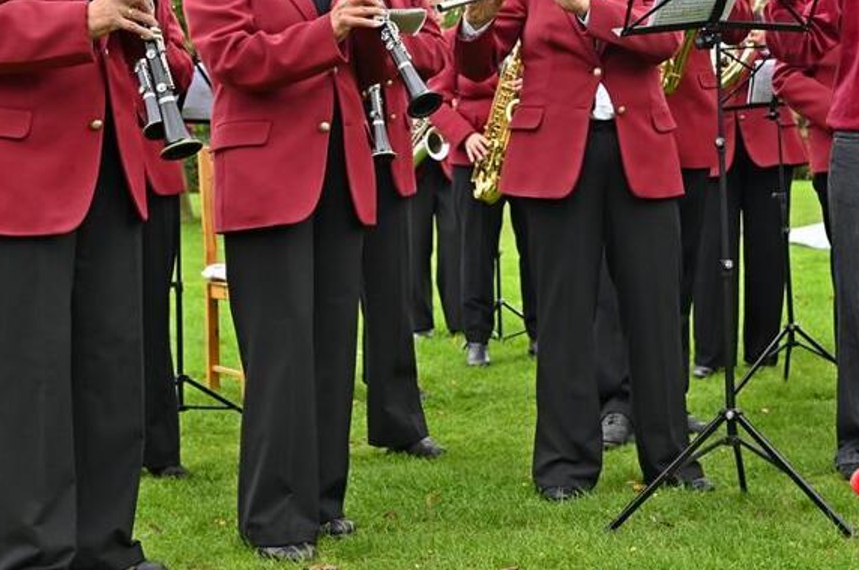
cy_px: 140
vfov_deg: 17.4
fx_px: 1859
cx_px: 466
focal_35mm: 78
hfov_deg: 26.0
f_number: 7.1
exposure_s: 1/200
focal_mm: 45
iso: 400
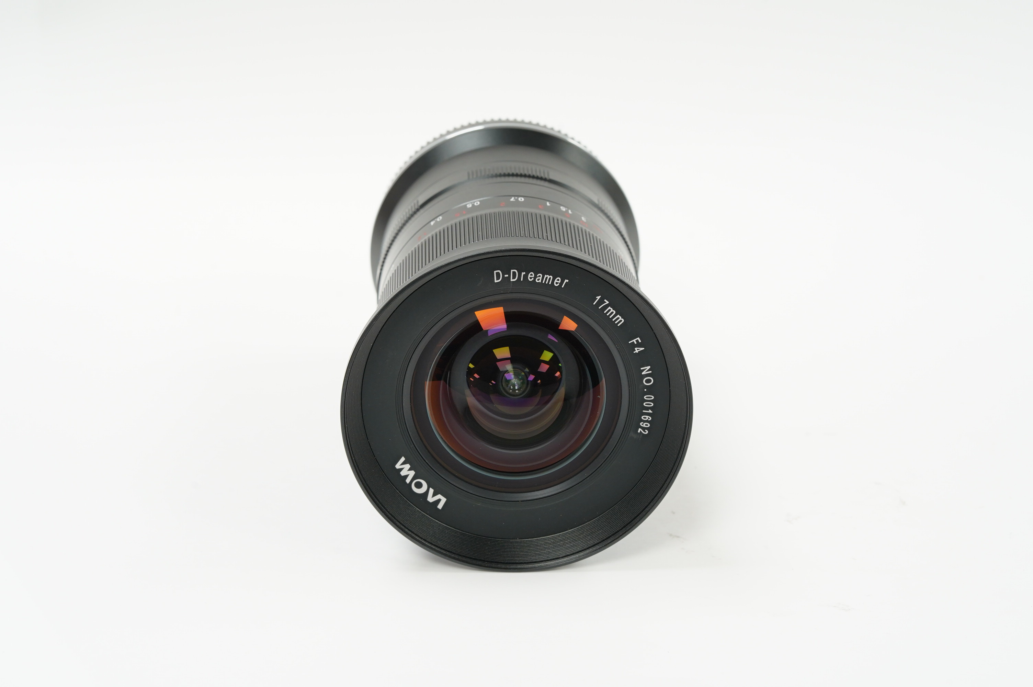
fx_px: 2580
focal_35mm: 90
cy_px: 344
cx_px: 516
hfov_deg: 22.6
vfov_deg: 15.2
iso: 1000
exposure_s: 1/10
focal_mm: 90
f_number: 11
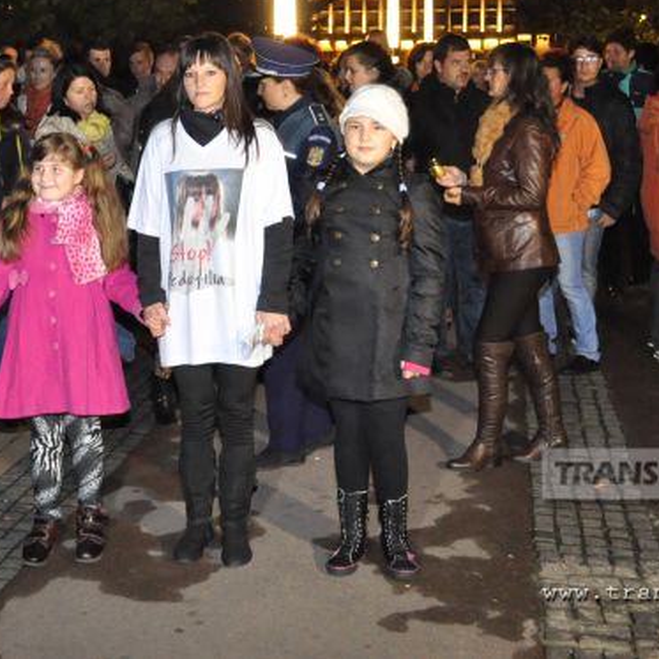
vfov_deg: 28.3
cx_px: 200
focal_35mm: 60
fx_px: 1292
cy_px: 192
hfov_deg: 28.4
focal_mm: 22
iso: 3200
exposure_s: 1/50
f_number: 3.8
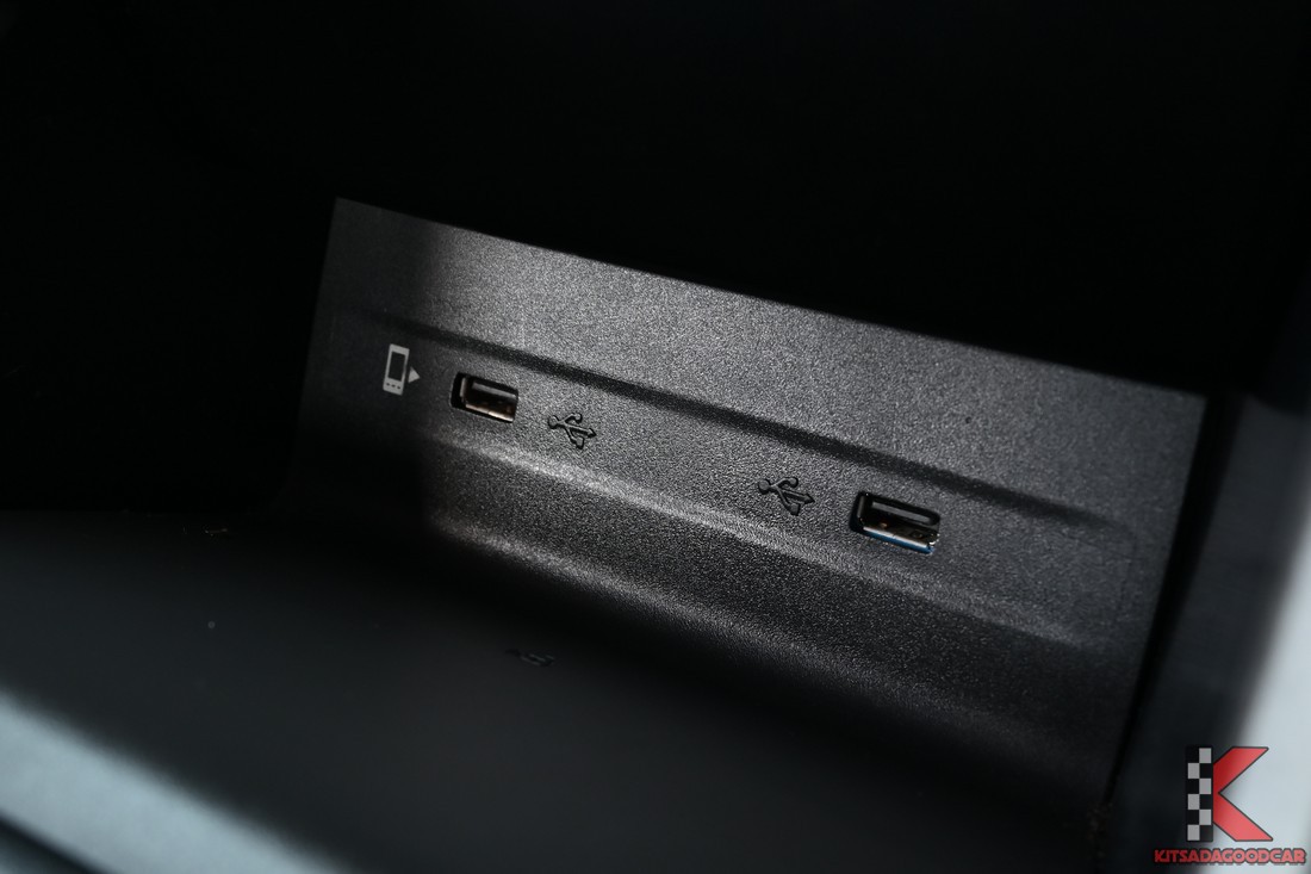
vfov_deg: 36.9
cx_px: 656
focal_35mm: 36
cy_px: 437
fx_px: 1311
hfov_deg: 53.1
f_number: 5.6
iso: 400
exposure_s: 1/30
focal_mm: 24
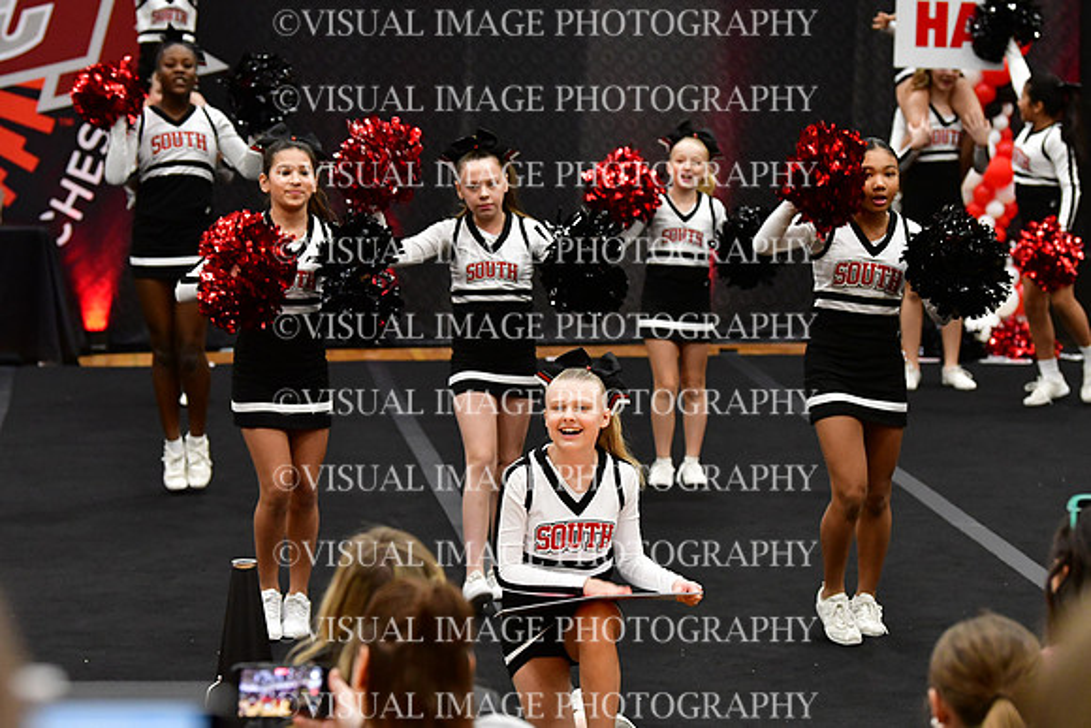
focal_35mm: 153
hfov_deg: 13.4
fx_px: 4638
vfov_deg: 9.0
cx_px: 546
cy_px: 364
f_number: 4
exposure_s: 1/400
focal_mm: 102
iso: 4000
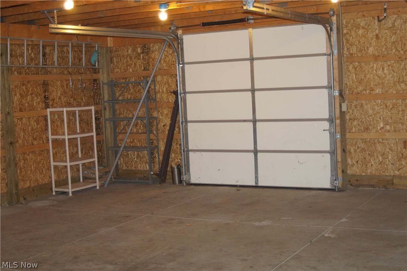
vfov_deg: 25.7
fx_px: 593
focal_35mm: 52
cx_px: 204
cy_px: 136
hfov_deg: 37.9
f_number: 4
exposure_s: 1/60
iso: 800
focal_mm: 35
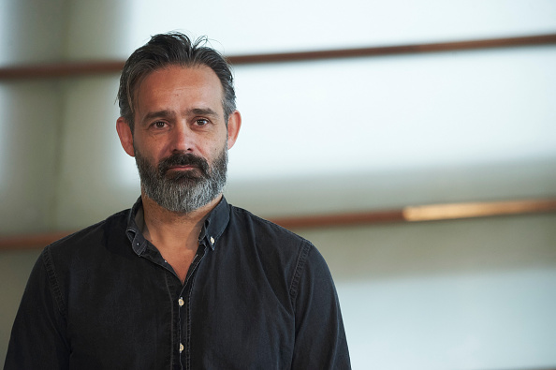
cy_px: 185
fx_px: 3241
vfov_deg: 6.5
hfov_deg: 9.8
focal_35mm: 210
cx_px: 278
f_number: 5.3
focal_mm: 210
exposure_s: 1/250
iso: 1600
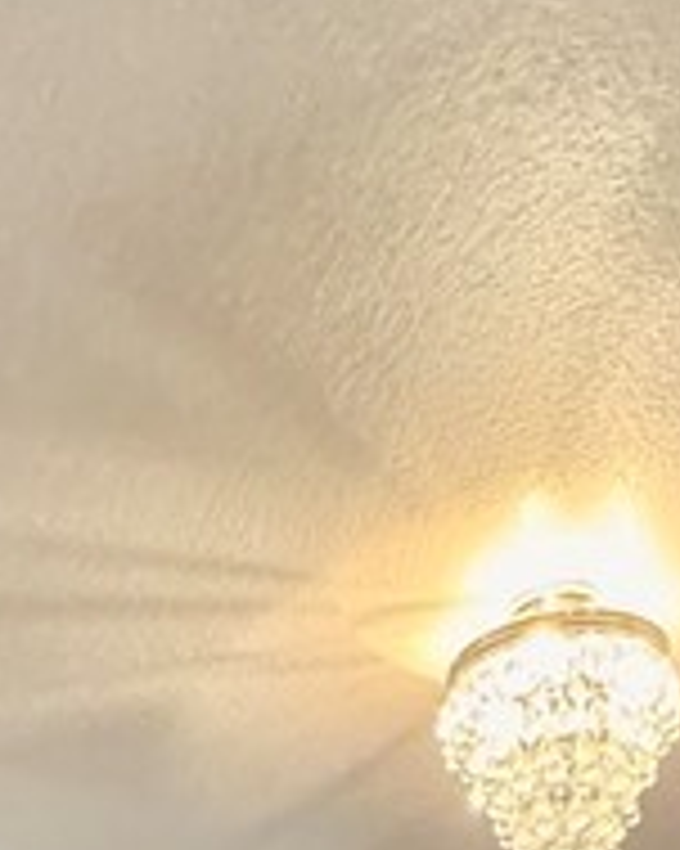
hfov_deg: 20.7
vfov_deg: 16.6
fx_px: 1863
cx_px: 320
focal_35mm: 74
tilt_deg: -11.2
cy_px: 1844
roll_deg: +4.8
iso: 1000
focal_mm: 2.22
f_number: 2.2
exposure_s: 1/40
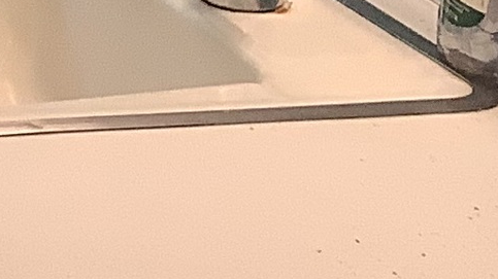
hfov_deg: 9.5
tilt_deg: -9.8
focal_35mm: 215
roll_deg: -1.6
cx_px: -408
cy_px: -476
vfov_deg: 5.4
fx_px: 2837
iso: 100
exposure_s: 1/60
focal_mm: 3.3
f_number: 2.4
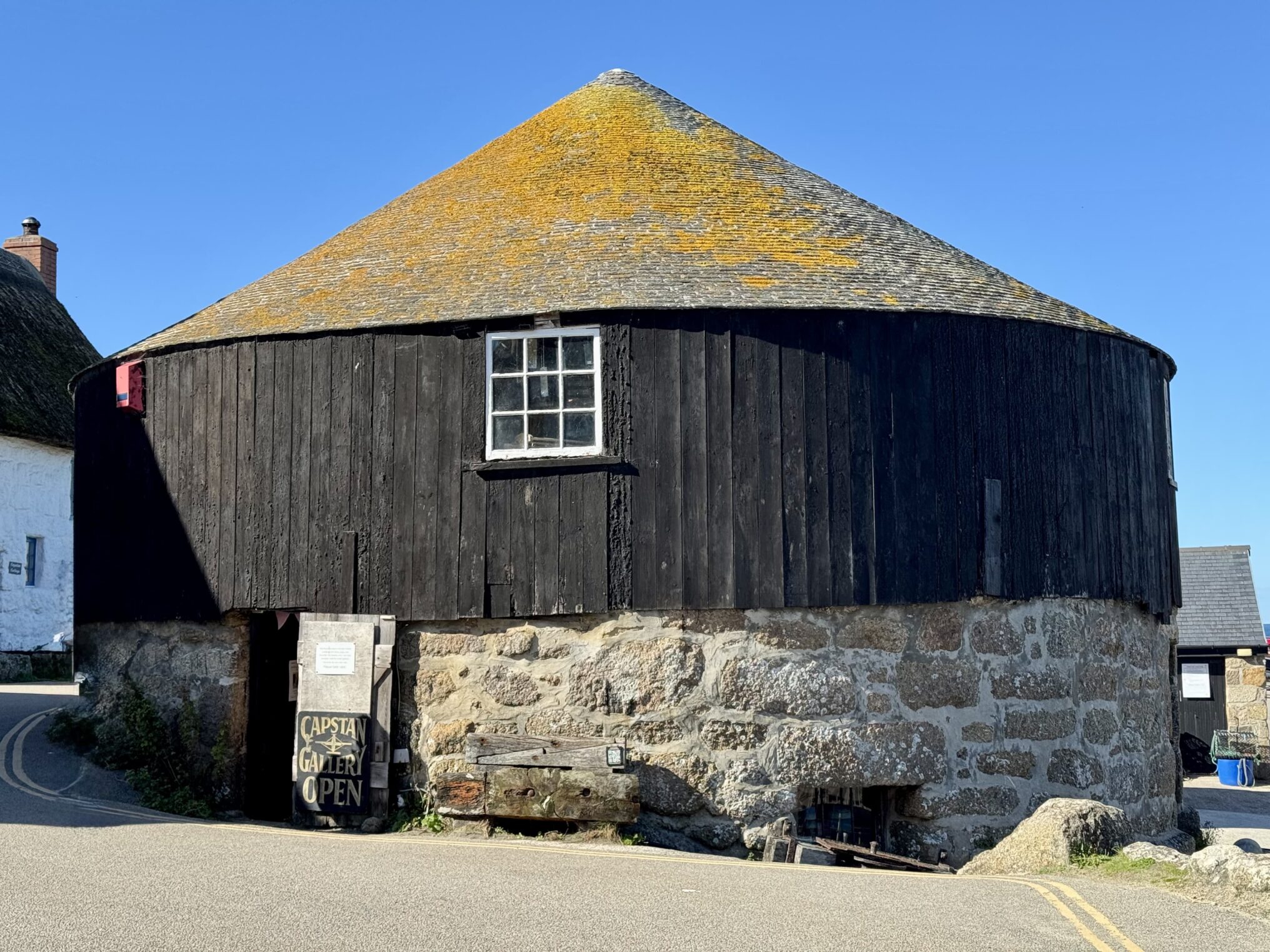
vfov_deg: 30.3
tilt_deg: +5.6
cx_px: 635
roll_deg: +2.2
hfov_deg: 39.7
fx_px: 1761
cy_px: 476
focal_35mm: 48
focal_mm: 6.76
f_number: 1.78
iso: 64
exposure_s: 1/2415
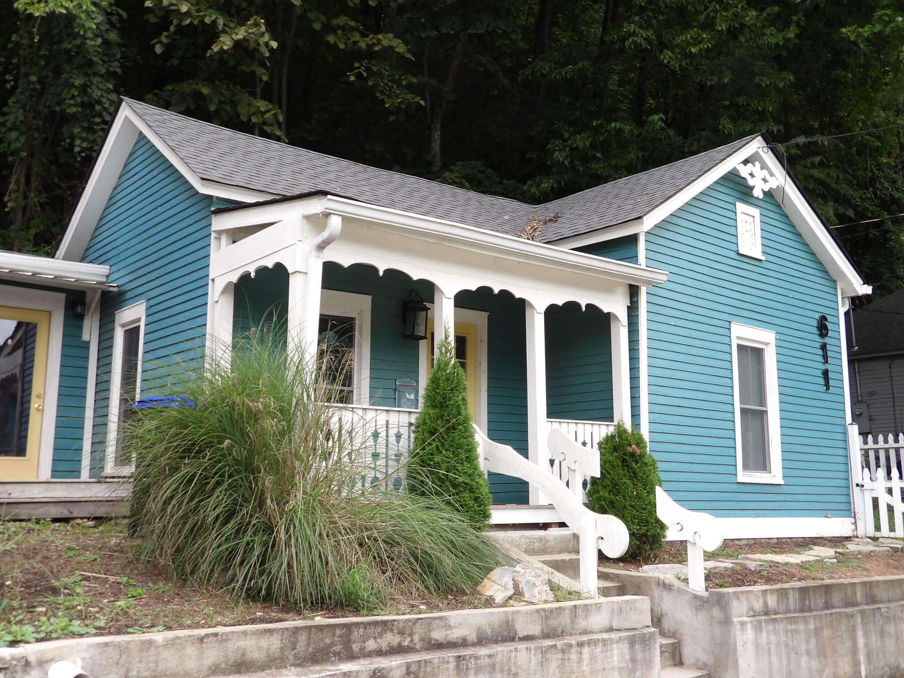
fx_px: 862
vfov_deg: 42.9
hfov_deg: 55.4
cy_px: 339
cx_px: 452
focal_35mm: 33
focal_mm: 5.9
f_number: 3.6
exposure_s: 1/154
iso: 100
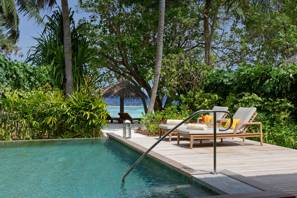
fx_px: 371
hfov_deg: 43.6
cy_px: 99
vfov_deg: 29.9
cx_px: 148
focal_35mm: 45
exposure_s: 1/320
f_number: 16
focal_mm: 45
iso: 320
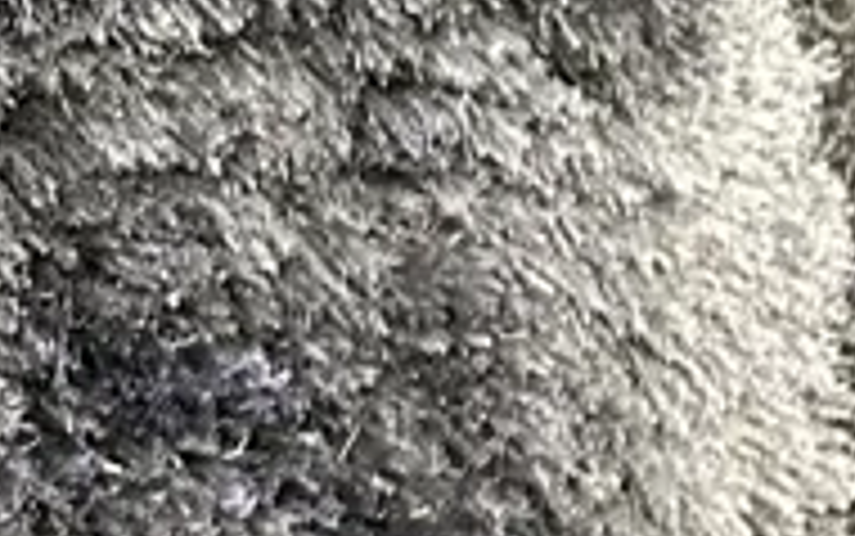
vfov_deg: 8.9
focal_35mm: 137
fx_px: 3194
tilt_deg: -69.8
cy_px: -604
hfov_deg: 13.8
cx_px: -608
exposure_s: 1/50
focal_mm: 6.86
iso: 640
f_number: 1.78
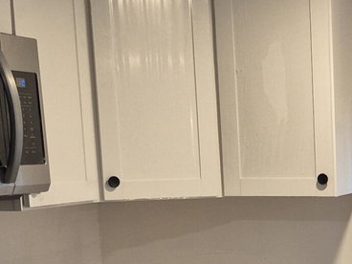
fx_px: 1017
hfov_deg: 18.7
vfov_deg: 14.4
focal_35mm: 100
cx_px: 407
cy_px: 311
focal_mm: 5.4
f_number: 1.8
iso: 320
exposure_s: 1/120
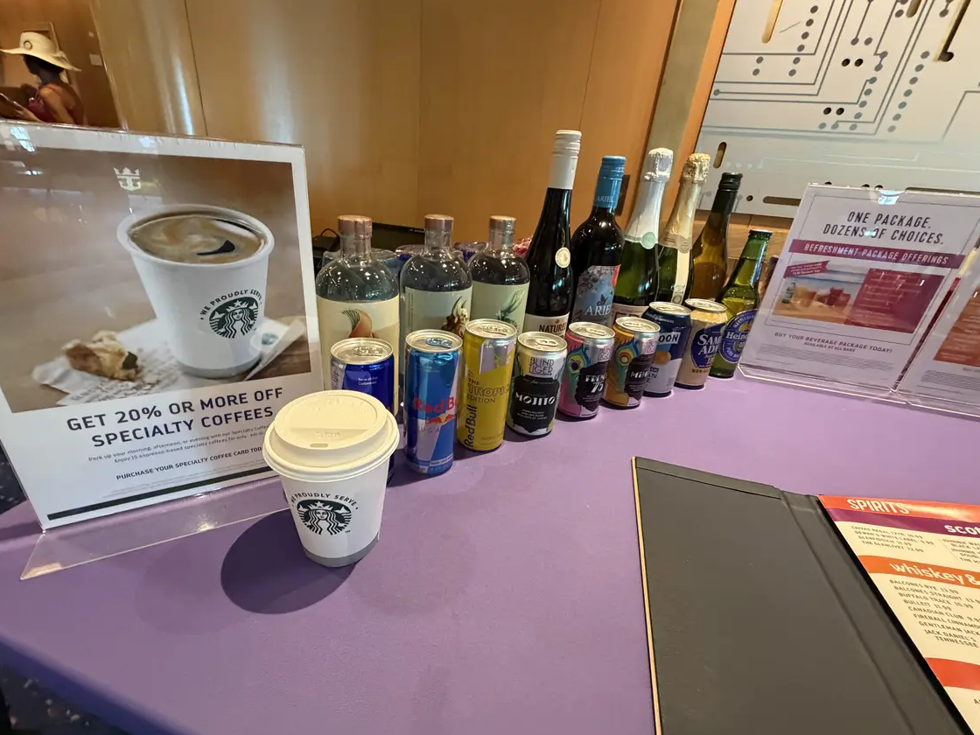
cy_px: 366
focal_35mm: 15
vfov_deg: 81.7
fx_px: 425
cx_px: 460
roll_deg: -4.3
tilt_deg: -23.5
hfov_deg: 98.1
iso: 640
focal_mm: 2.22
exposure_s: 1/60
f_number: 2.2
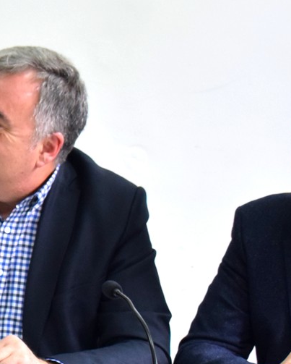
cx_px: -285
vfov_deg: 9.5
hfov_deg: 7.3
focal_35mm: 204
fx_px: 2189
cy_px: 251
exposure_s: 1/60
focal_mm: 45
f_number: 5
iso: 1000
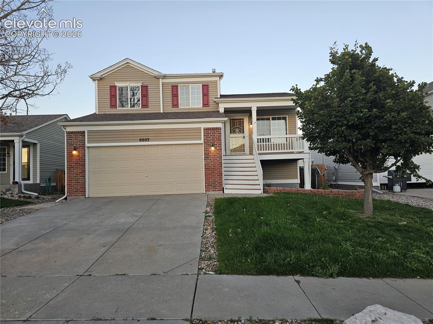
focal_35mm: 23
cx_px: 216
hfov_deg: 73.9
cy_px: 162
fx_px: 288
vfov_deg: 58.9
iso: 40
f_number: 1.7
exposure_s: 1/180
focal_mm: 6.3
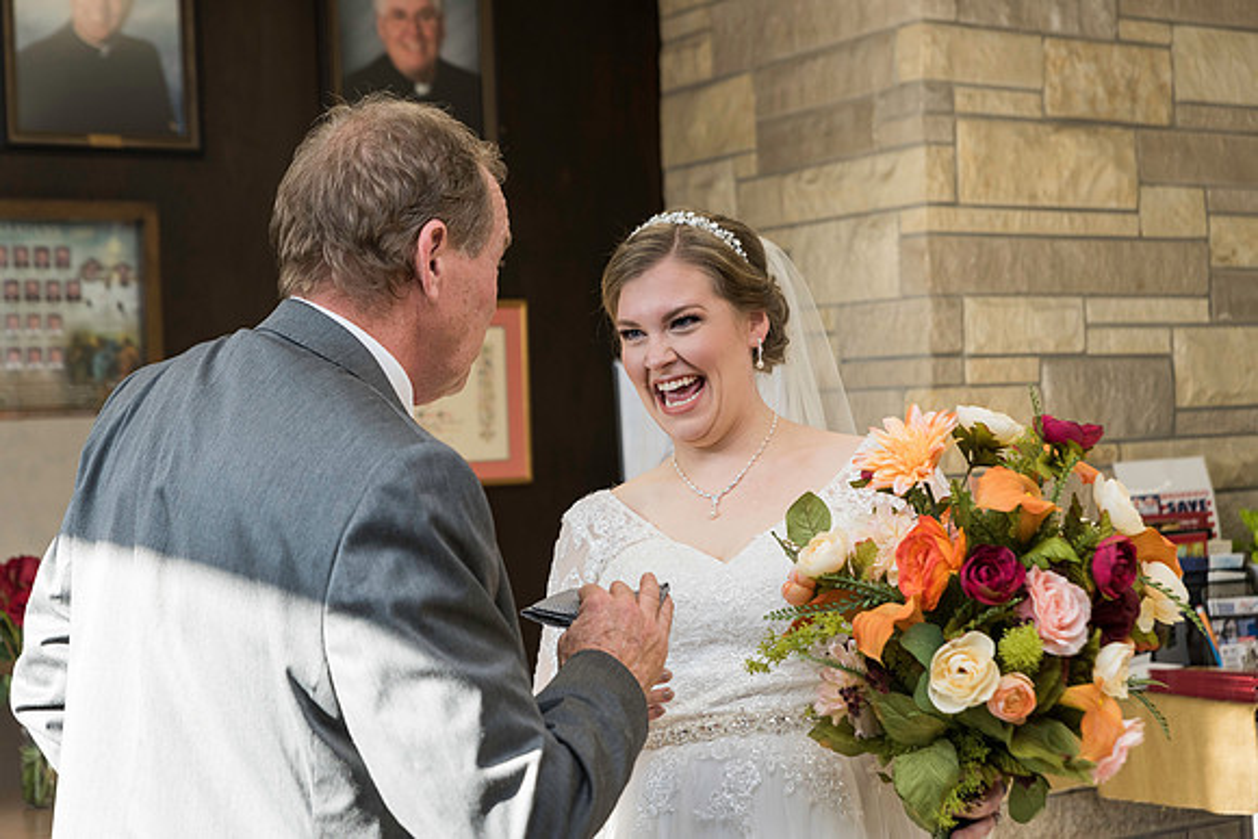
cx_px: 629
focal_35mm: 62
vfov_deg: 21.9
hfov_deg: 32.4
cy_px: 420
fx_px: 2167
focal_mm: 62
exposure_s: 1/200
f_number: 4.5
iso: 640
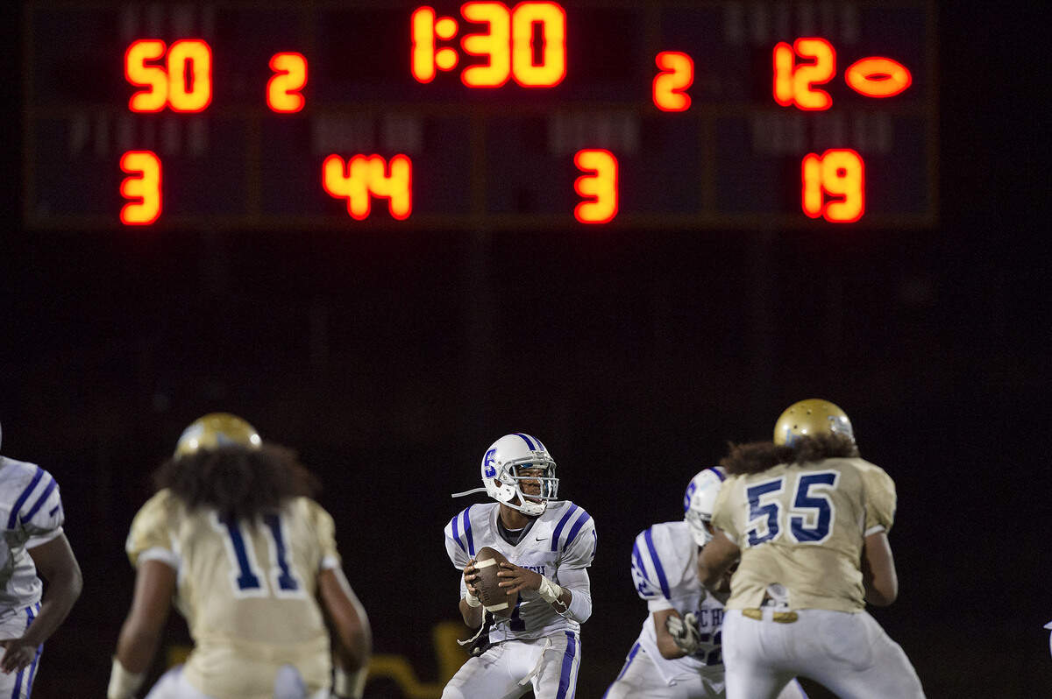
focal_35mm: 400
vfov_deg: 3.4
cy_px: 350
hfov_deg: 5.2
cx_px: 526
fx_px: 11679
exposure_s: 1/1000
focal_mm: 400
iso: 4000
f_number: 4
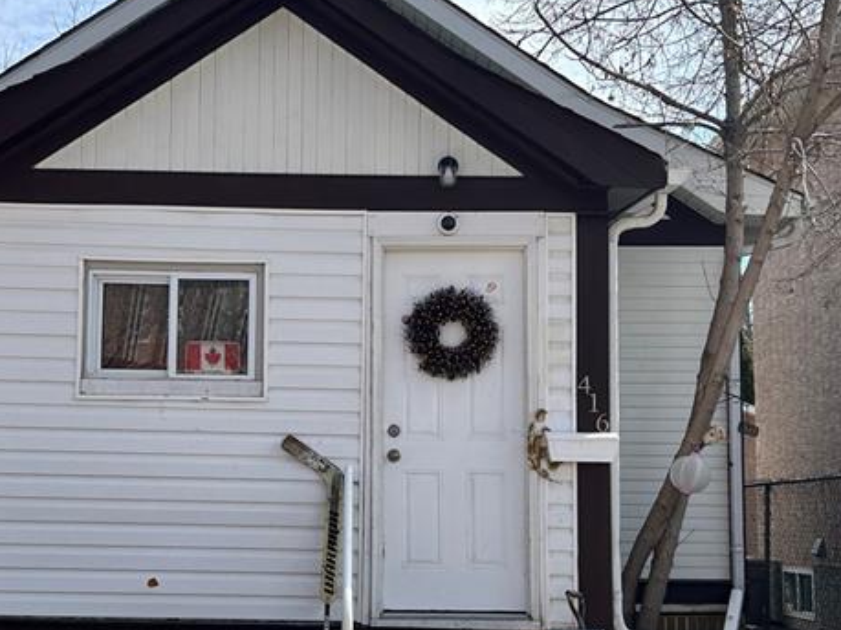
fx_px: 1409
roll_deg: -0.8
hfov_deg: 33.2
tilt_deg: +9.6
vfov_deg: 25.2
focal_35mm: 58
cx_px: 372
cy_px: 383
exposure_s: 1/3704
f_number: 1.5
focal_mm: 5.7
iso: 50
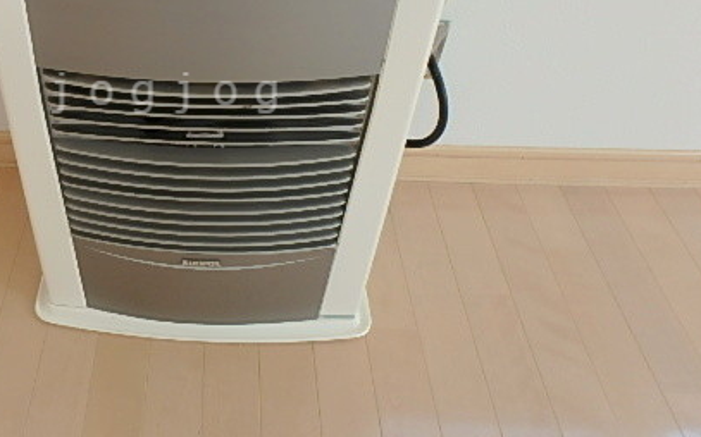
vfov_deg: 35.2
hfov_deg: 52.7
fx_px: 668
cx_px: 169
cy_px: 93
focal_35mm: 35
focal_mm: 3.7
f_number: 3.5
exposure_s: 1/80
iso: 125
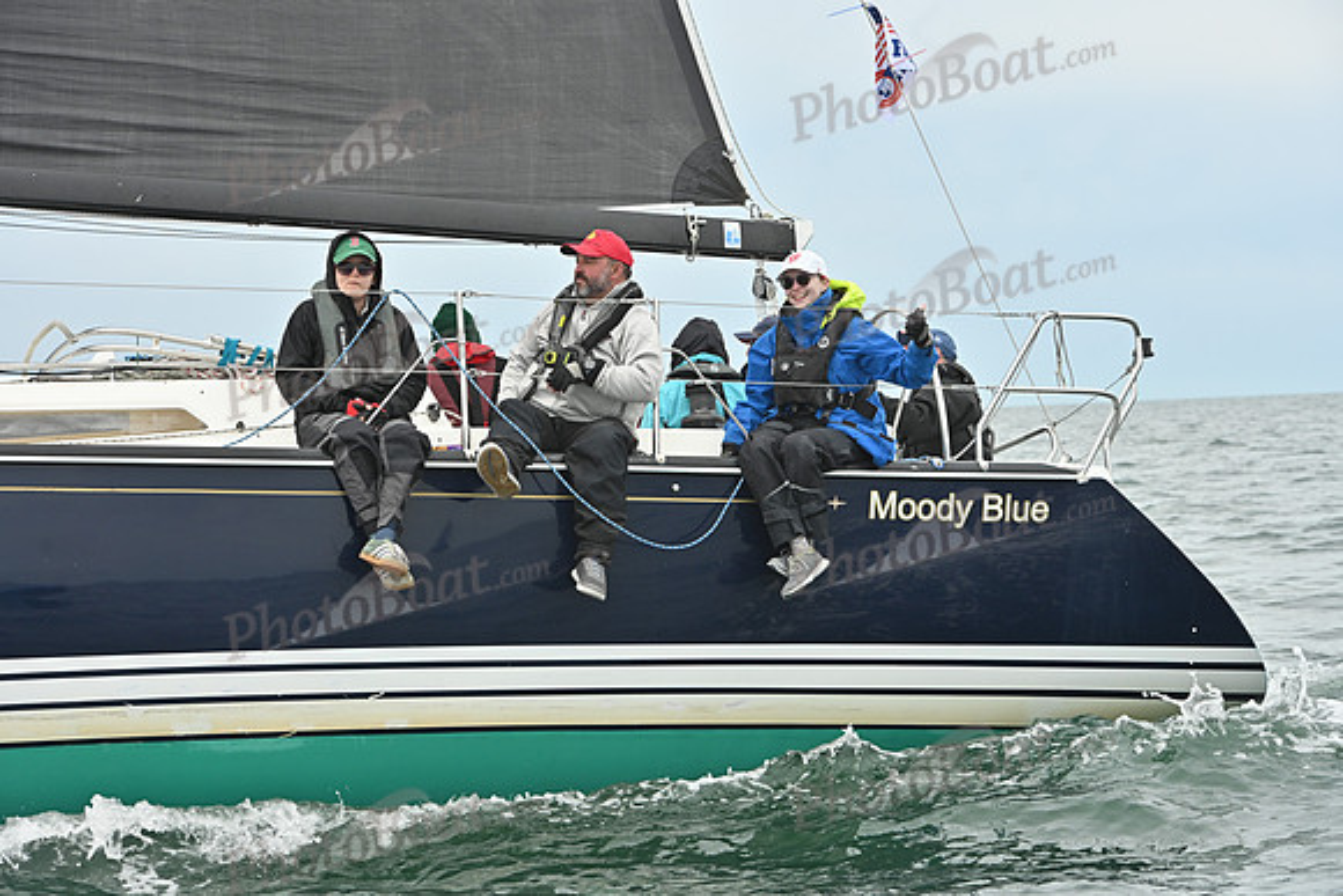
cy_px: 448
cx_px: 672
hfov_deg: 18.6
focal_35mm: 110
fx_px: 4104
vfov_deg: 12.5
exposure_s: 1/1000
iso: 320
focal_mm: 110
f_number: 8
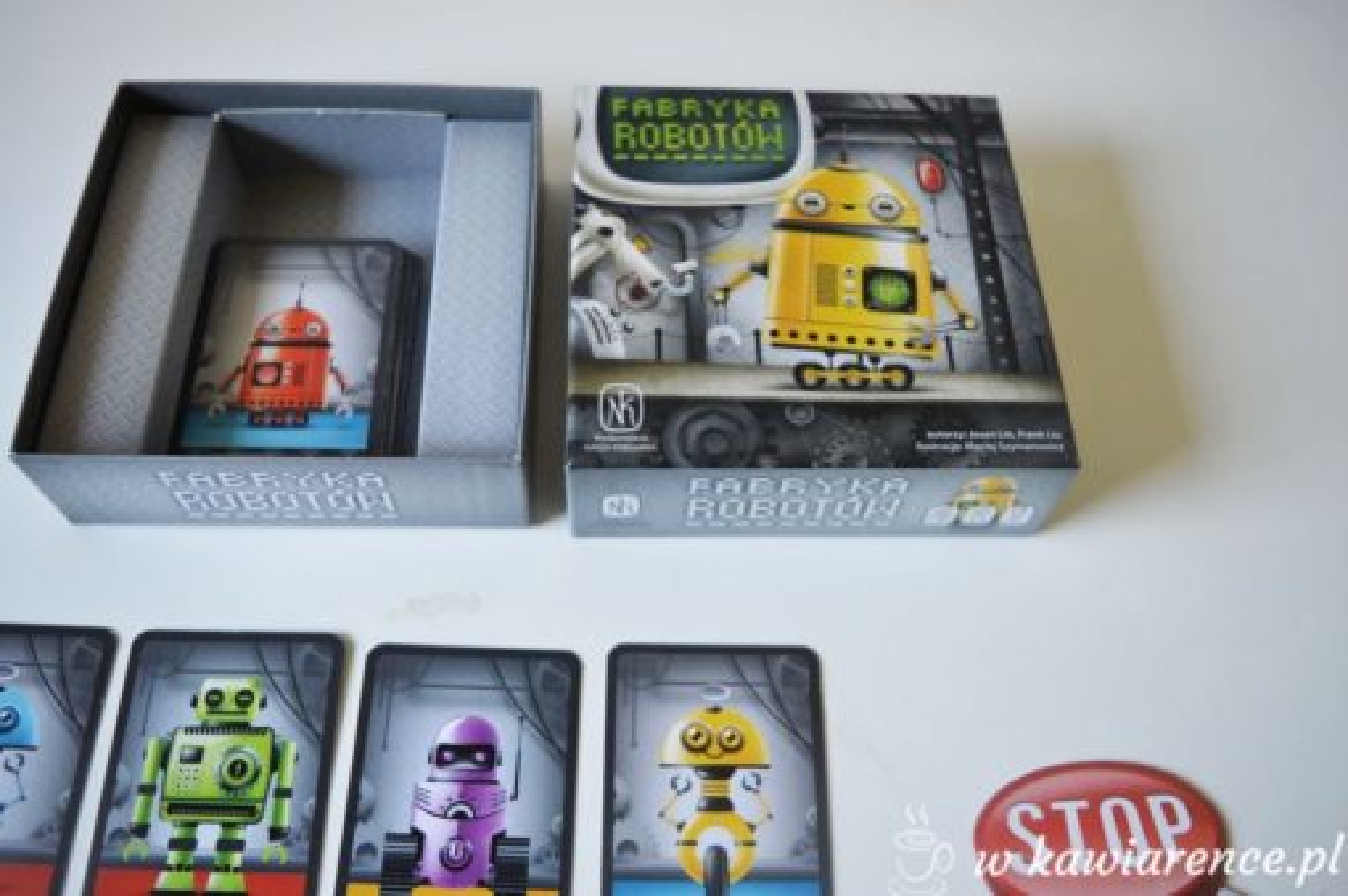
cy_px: 448
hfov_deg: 59.5
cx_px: 674
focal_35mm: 32
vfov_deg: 41.6
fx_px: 1178
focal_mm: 21
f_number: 4
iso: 800
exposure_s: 1/60
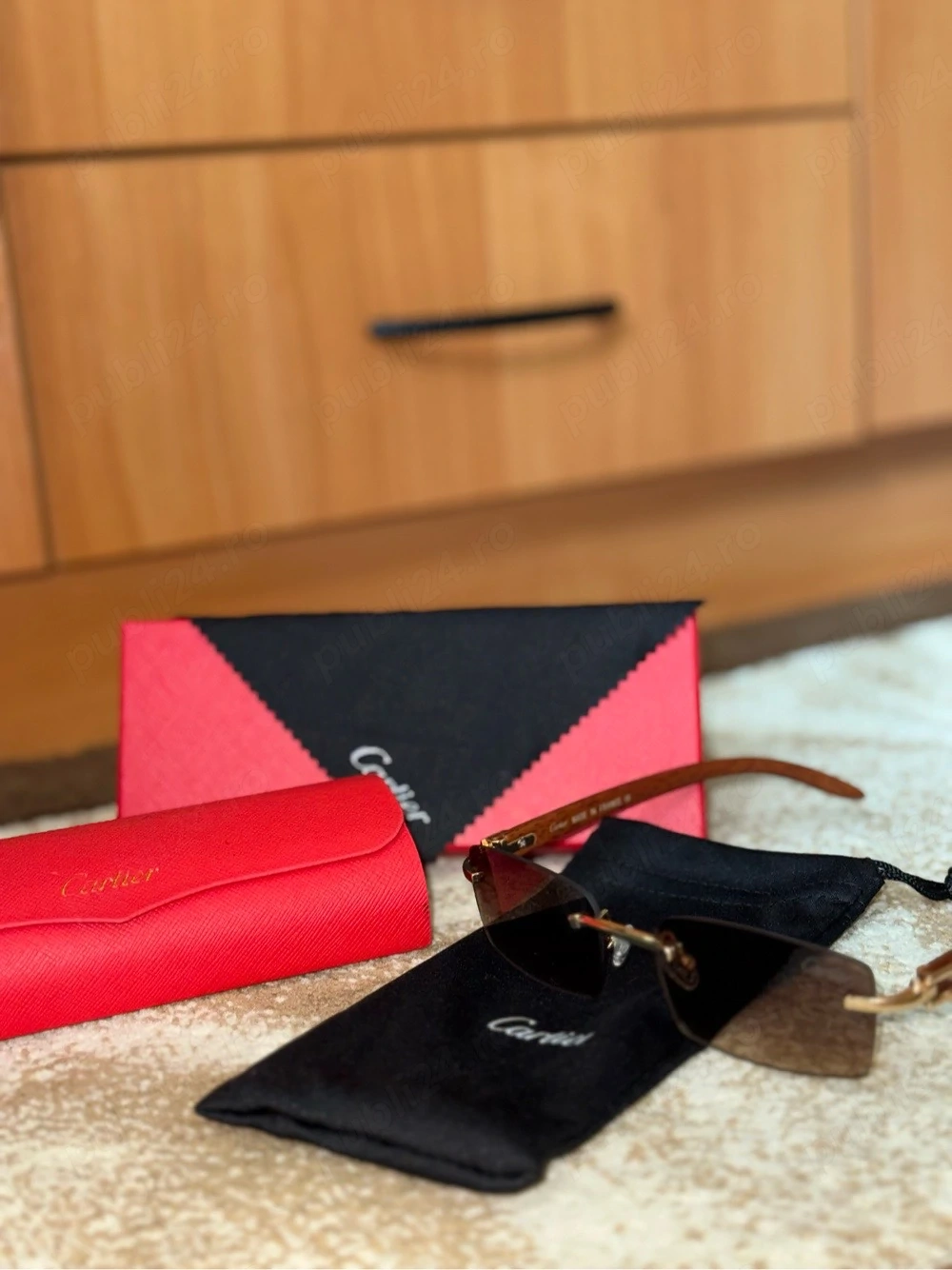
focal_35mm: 48
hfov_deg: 30.3
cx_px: 476
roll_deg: +4.8
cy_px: 635
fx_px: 1761
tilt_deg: -11.8
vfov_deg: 39.7
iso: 100
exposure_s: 1/35
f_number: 1.78
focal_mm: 6.76
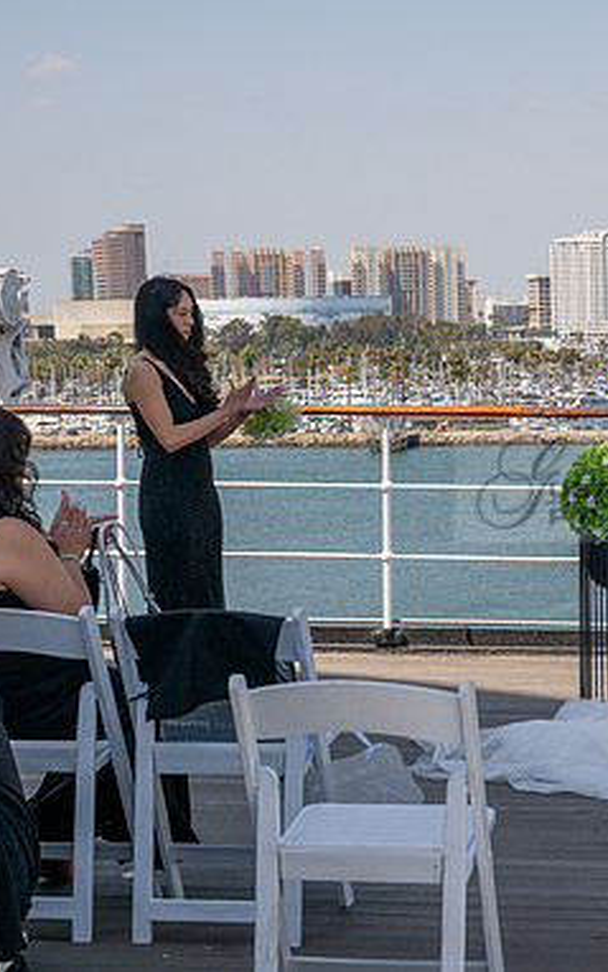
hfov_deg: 15.5
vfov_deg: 25.2
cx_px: 677
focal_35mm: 82
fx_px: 2172
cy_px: 482
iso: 200
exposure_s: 1/800
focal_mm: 53
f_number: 8
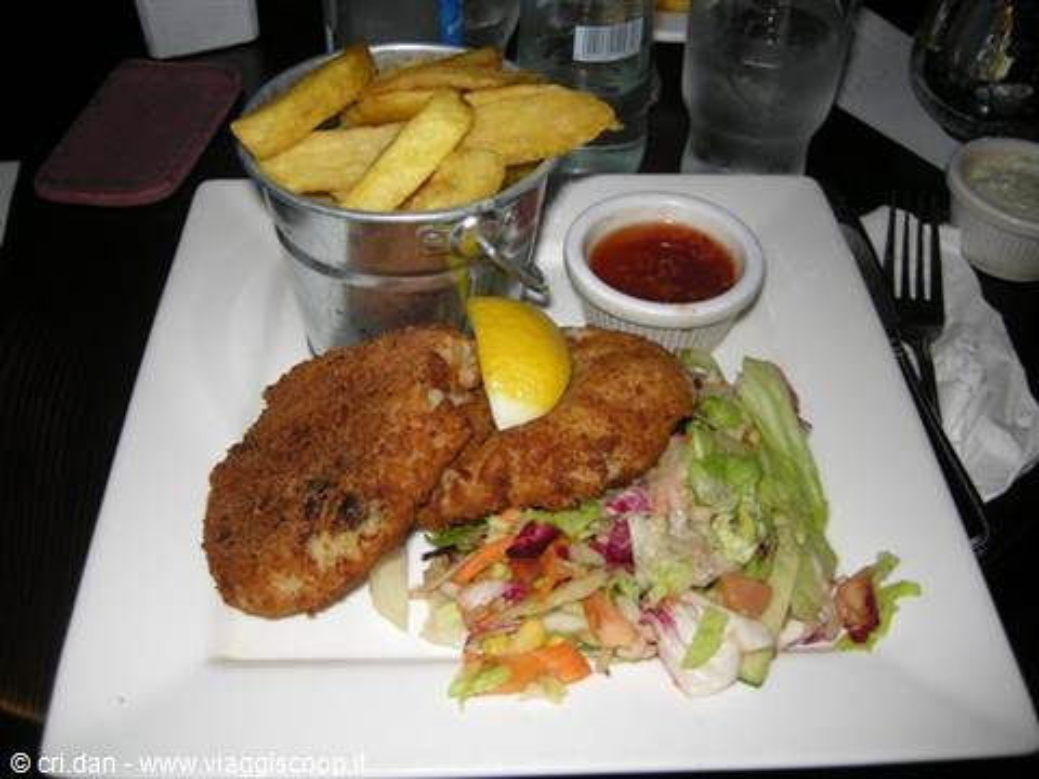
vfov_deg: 39.7
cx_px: 520
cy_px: 390
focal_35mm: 36
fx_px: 1081
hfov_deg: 51.4
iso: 64
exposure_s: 1/60
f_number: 2.7
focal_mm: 7.5
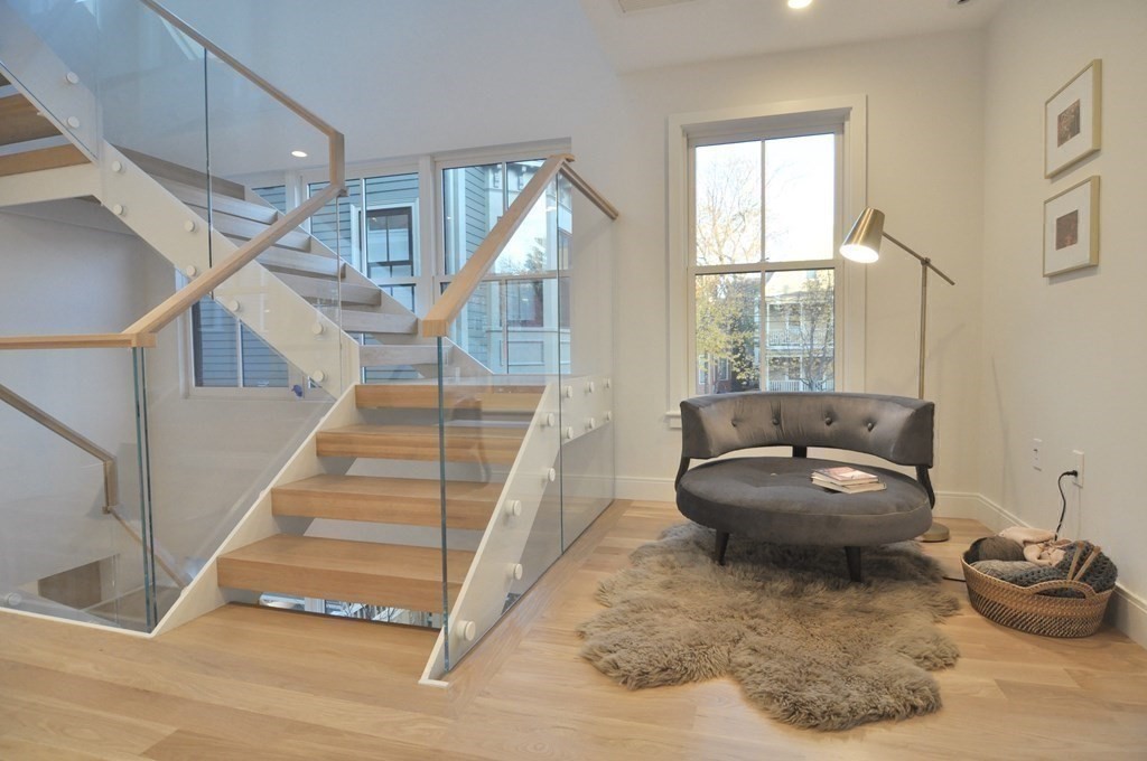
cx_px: 574
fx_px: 573
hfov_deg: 90.1
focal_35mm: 18
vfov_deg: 67.2
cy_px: 380
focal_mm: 12
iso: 1000
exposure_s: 1/100
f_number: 5
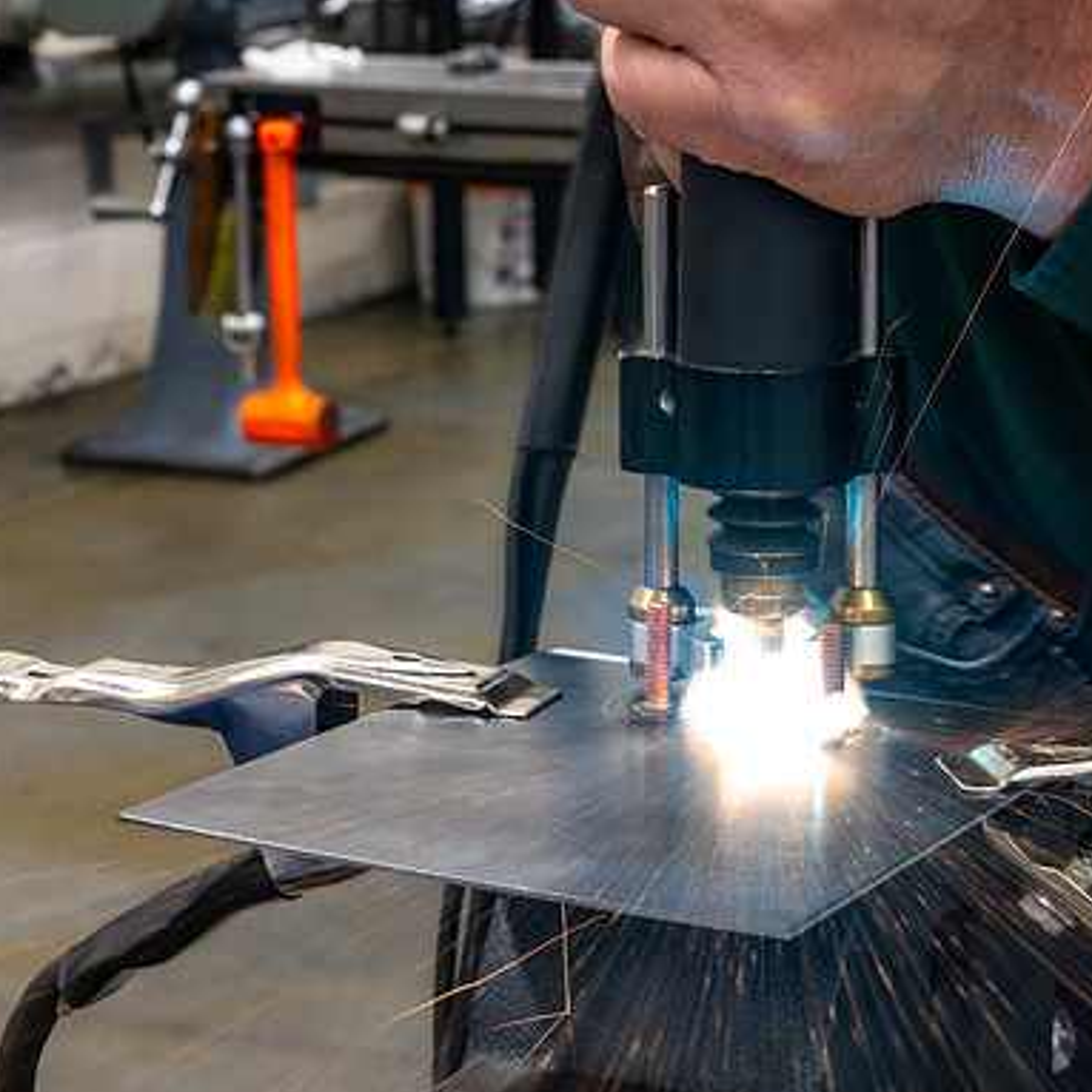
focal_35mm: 90
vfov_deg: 19.3
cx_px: 536
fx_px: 3212
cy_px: 549
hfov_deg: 19.3
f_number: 16
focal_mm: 70
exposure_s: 2
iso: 100
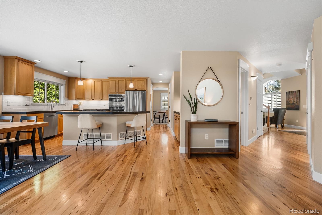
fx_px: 143
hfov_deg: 96.7
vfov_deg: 73.8
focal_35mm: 16
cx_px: 161
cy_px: 108
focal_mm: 16
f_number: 8
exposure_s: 1/1.67
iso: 200
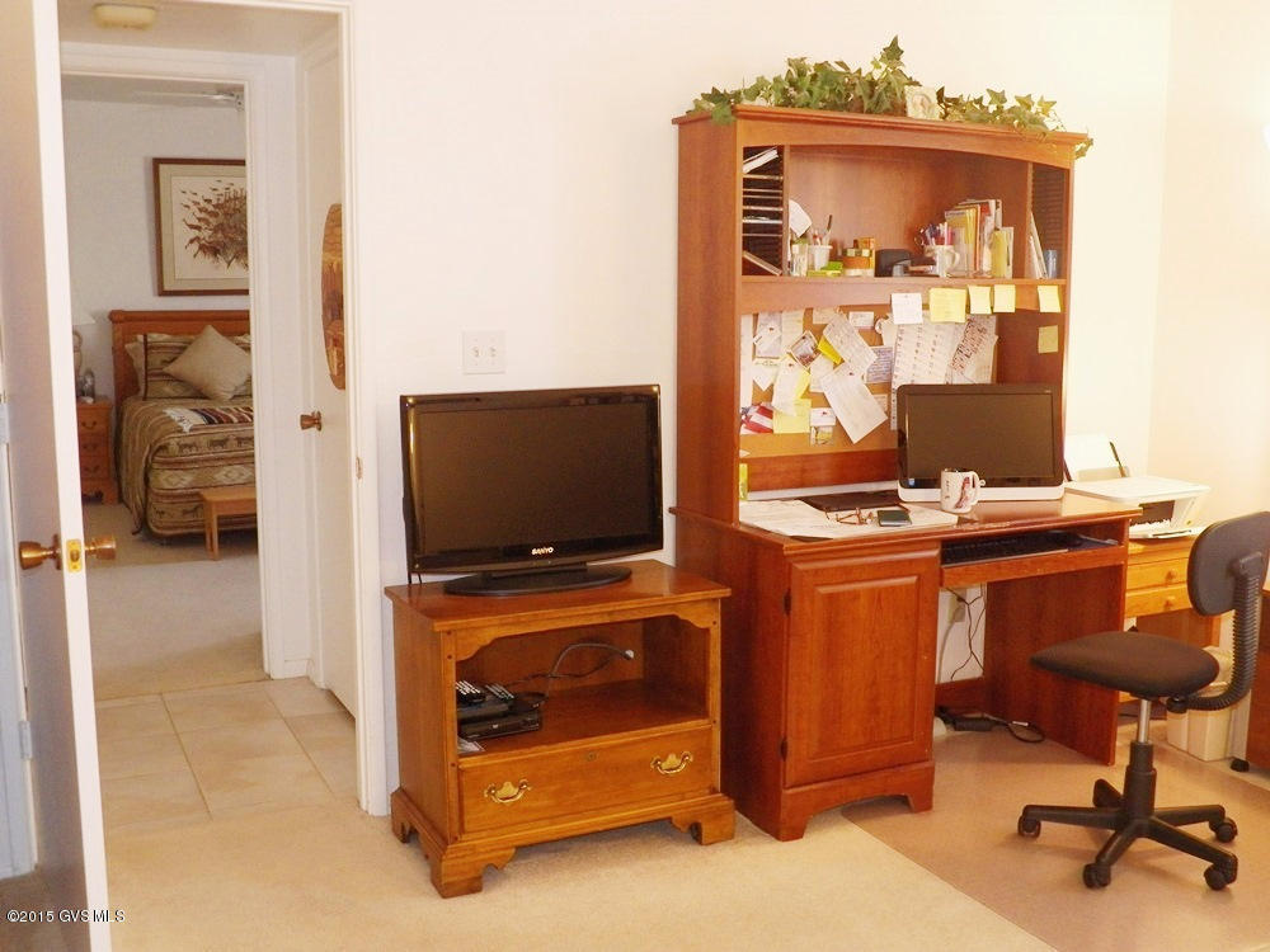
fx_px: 1284
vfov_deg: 40.7
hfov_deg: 52.6
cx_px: 635
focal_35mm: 35
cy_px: 476
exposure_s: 1/30
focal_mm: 6.3
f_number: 2.8
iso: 400
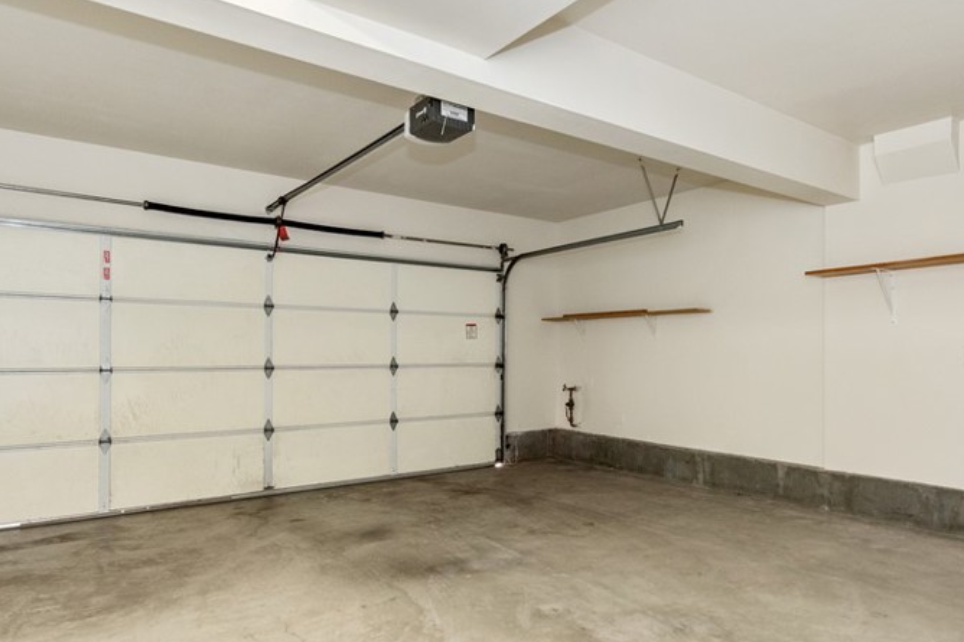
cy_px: 383
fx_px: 616
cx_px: 507
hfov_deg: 76.1
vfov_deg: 54.7
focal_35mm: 23
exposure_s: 1/60
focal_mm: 15
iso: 1250
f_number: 2.8
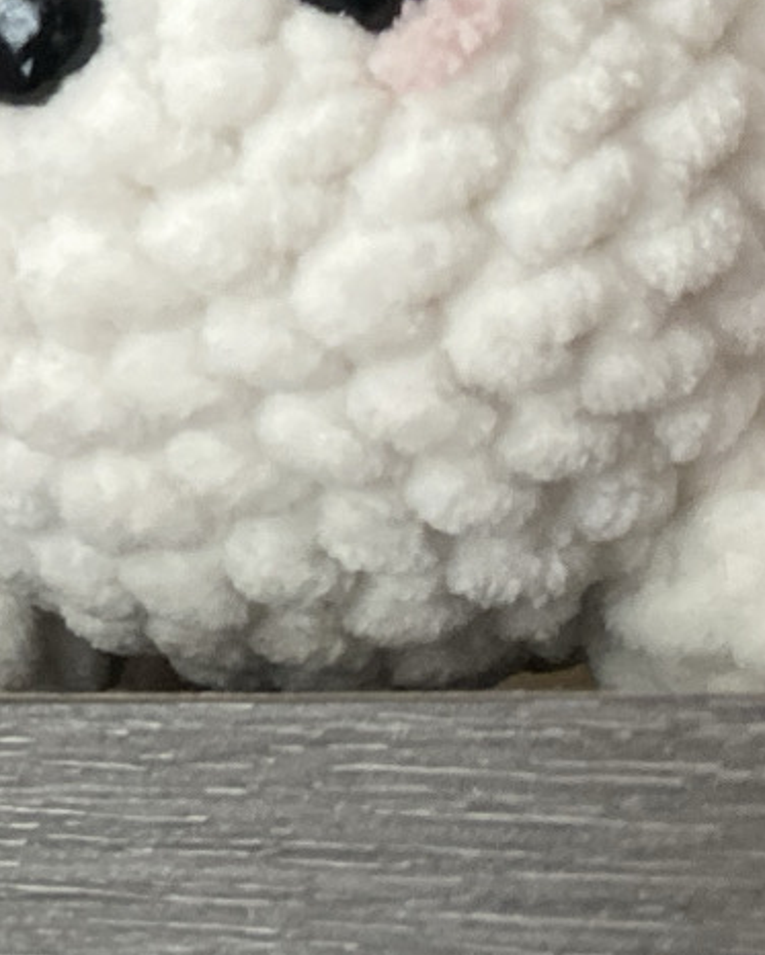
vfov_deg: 17.3
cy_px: 47
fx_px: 3084
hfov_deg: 12.3
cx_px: -806
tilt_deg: +16.9
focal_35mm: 109
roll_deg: -4.1
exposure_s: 1/60
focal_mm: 4.25
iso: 400
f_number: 1.8
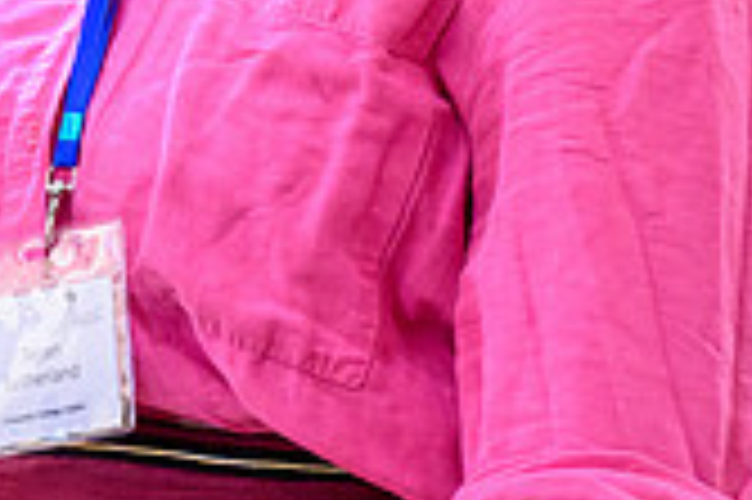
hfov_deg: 2.6
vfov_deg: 1.7
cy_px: -324
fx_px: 16841
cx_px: -153
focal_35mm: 807
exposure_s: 1/320
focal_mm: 150
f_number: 2.8
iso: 2000
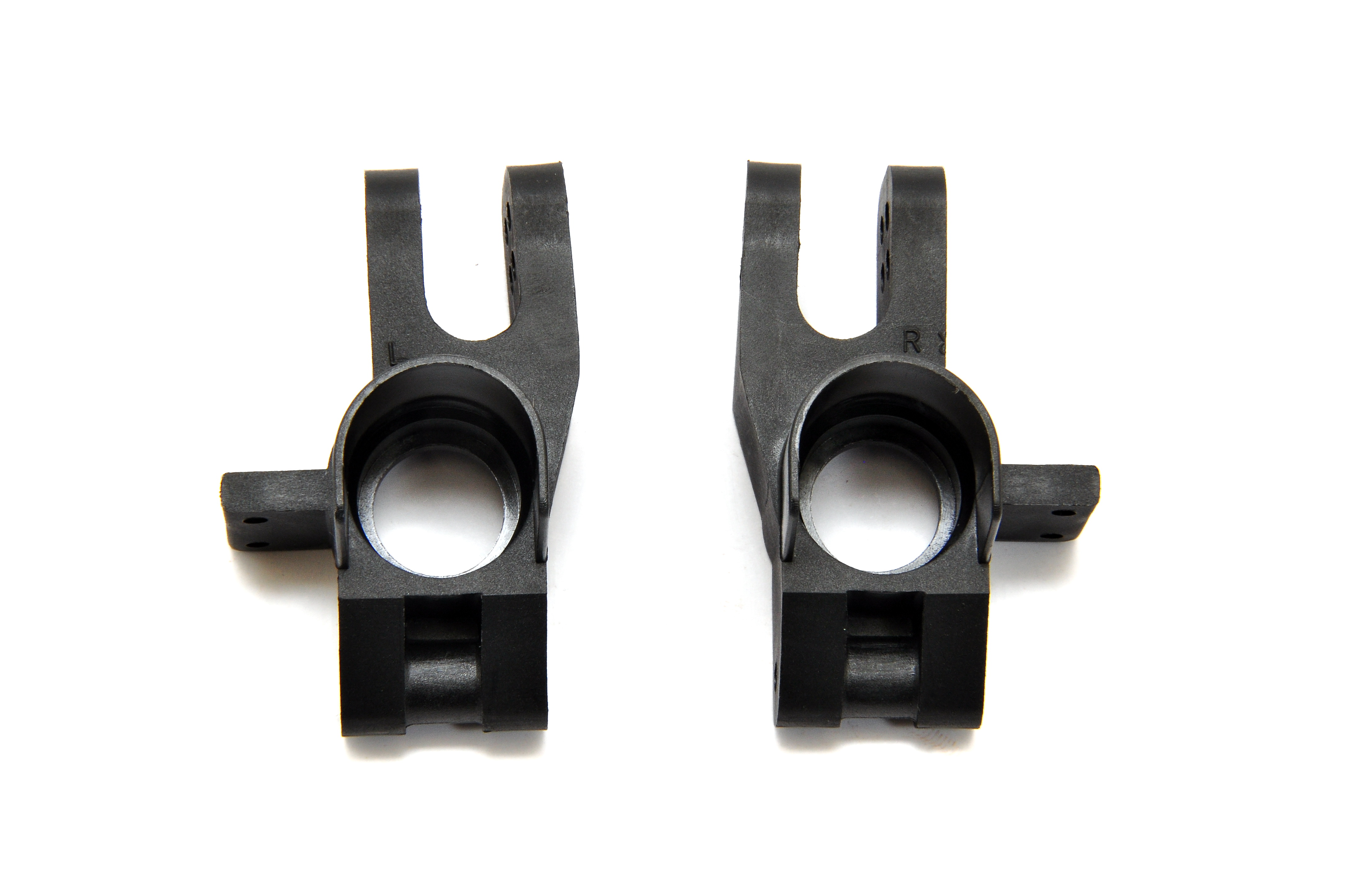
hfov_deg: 14.0
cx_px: 674
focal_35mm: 147
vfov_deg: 9.3
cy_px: 448
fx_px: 5502
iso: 400
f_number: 22
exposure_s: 1/60
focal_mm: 98
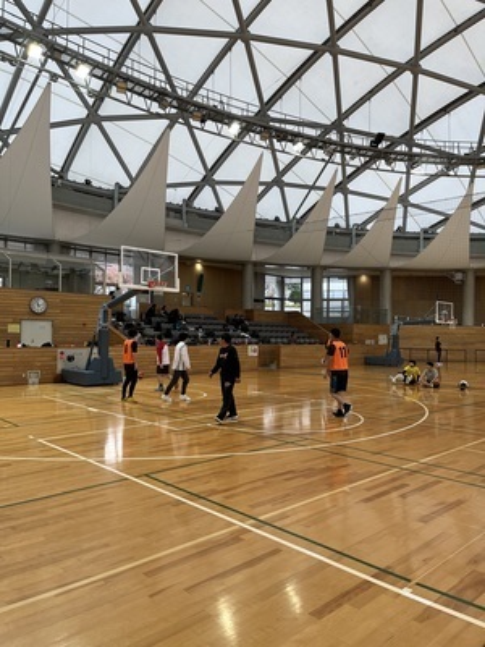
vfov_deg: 67.3
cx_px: 242
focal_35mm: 26
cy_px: 324
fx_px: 486
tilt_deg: +2.5
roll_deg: -1.8
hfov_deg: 53.1
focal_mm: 5.1
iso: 50
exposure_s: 1/164
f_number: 1.6
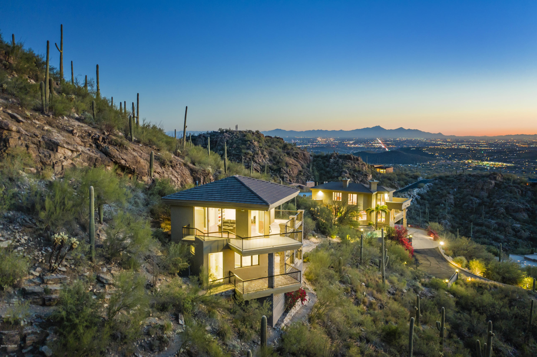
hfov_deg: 65.5
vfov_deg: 46.4
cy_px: 178
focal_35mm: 28
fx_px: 418
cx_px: 268
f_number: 2.8
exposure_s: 1/2
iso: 200
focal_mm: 10.26
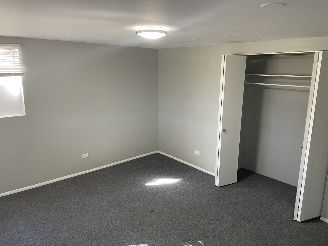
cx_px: 164
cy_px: 123
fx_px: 246
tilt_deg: -12.8
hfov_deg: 67.3
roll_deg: -0.8
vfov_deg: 53.1
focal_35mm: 26
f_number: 1.6
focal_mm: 4.2
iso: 160
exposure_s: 1/60
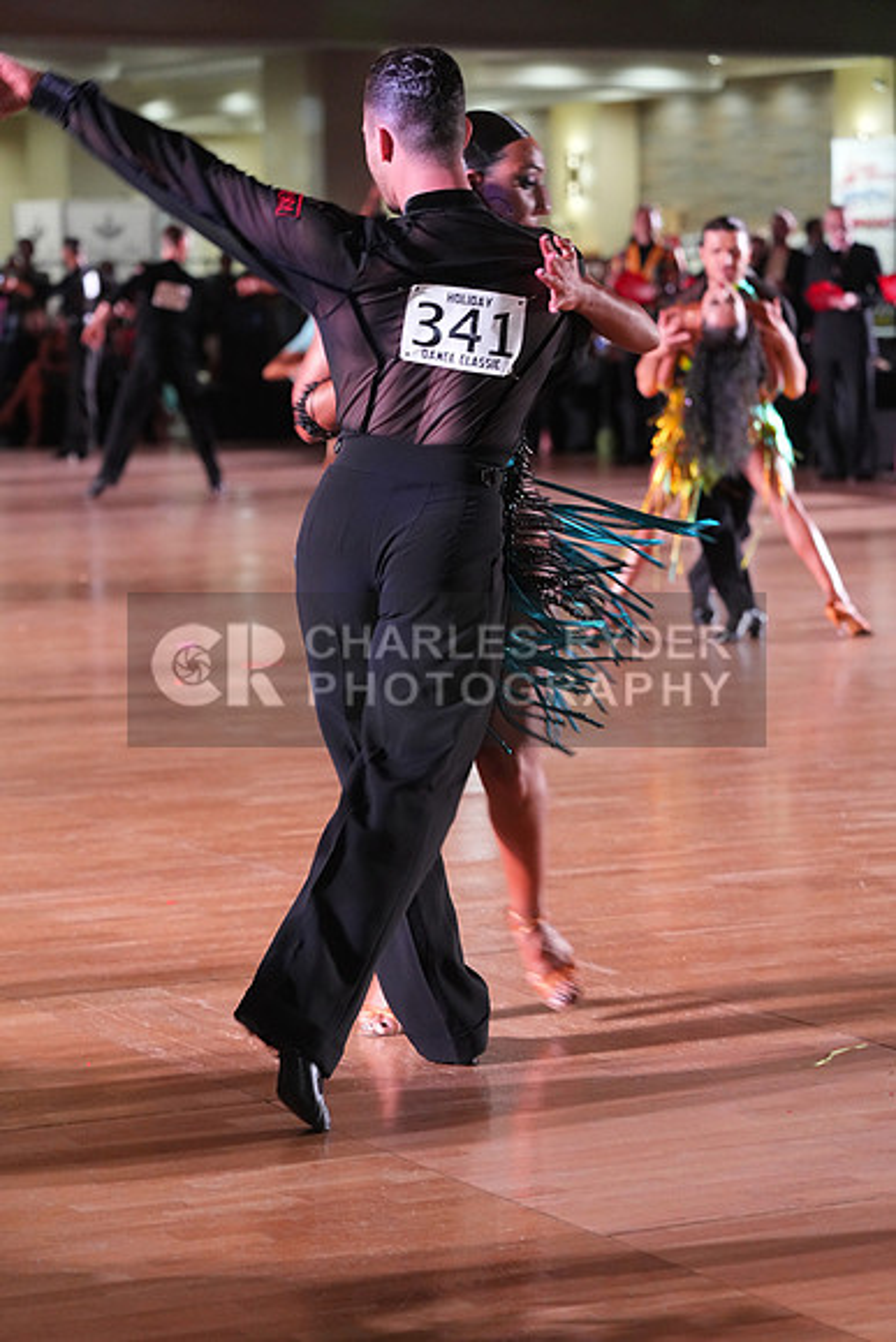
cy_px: 671
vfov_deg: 20.0
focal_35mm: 102
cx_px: 448
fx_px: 3805
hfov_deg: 13.4
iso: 4000
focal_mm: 102
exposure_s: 1/200
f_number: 4
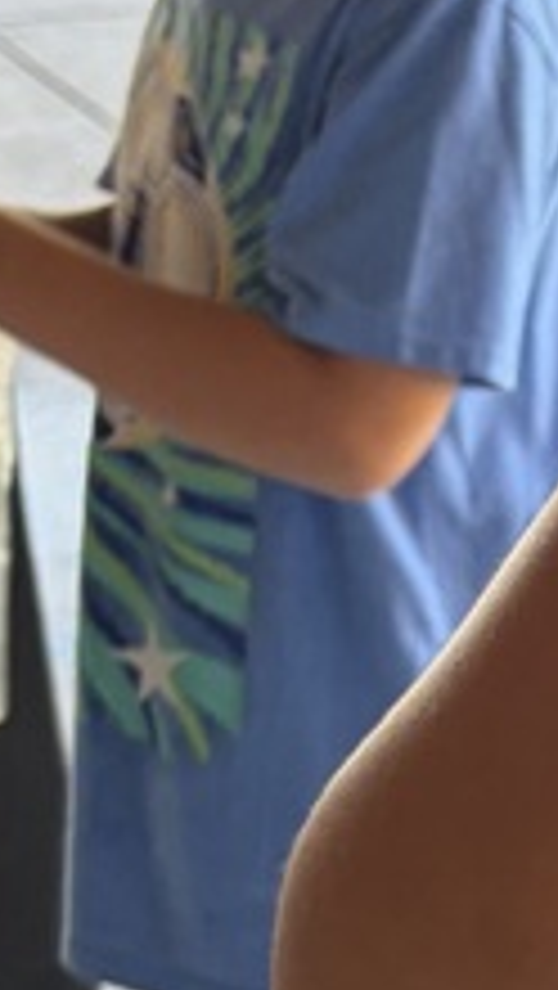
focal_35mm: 132
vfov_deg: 15.9
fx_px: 3467
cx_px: 1008
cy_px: 1017
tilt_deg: -24.1
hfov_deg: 8.8
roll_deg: +1.9
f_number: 1.6
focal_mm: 5.96
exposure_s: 1/65
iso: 125
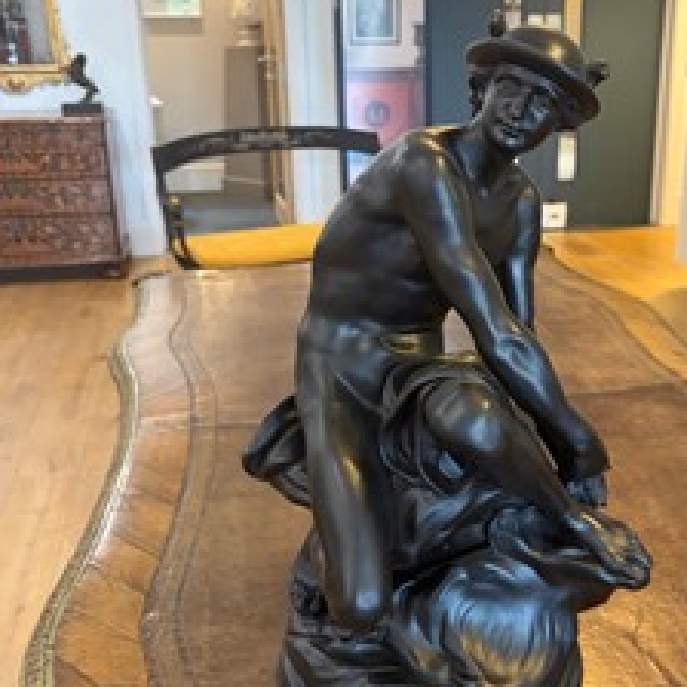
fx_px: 921
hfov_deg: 40.7
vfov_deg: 40.9
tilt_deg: -18.3
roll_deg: -0.5
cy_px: 371
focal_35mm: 41
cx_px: 423
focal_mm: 5.96
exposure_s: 1/50
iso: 200
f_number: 1.6
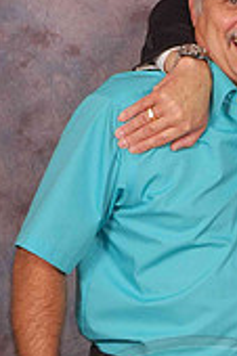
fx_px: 1573
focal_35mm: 159
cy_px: 270
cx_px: 290
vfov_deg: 12.9
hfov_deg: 8.5
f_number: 10
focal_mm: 40
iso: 200
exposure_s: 1/125
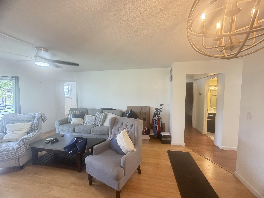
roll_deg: +0.2
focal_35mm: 14
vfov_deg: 85.7
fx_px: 107
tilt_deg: -2.6
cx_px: 132
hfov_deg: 102.1
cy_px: 99
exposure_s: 1/60
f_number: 2.2
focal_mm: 2.22
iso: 320
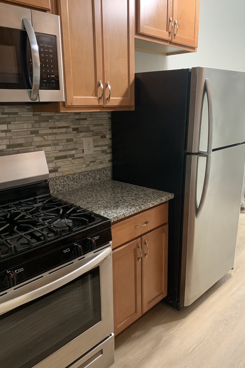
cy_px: 189
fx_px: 286
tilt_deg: -15.4
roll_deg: +0.9
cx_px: 124
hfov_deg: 46.4
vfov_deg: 65.5
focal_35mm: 28
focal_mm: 4.25
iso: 320
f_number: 1.8
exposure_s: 1/40
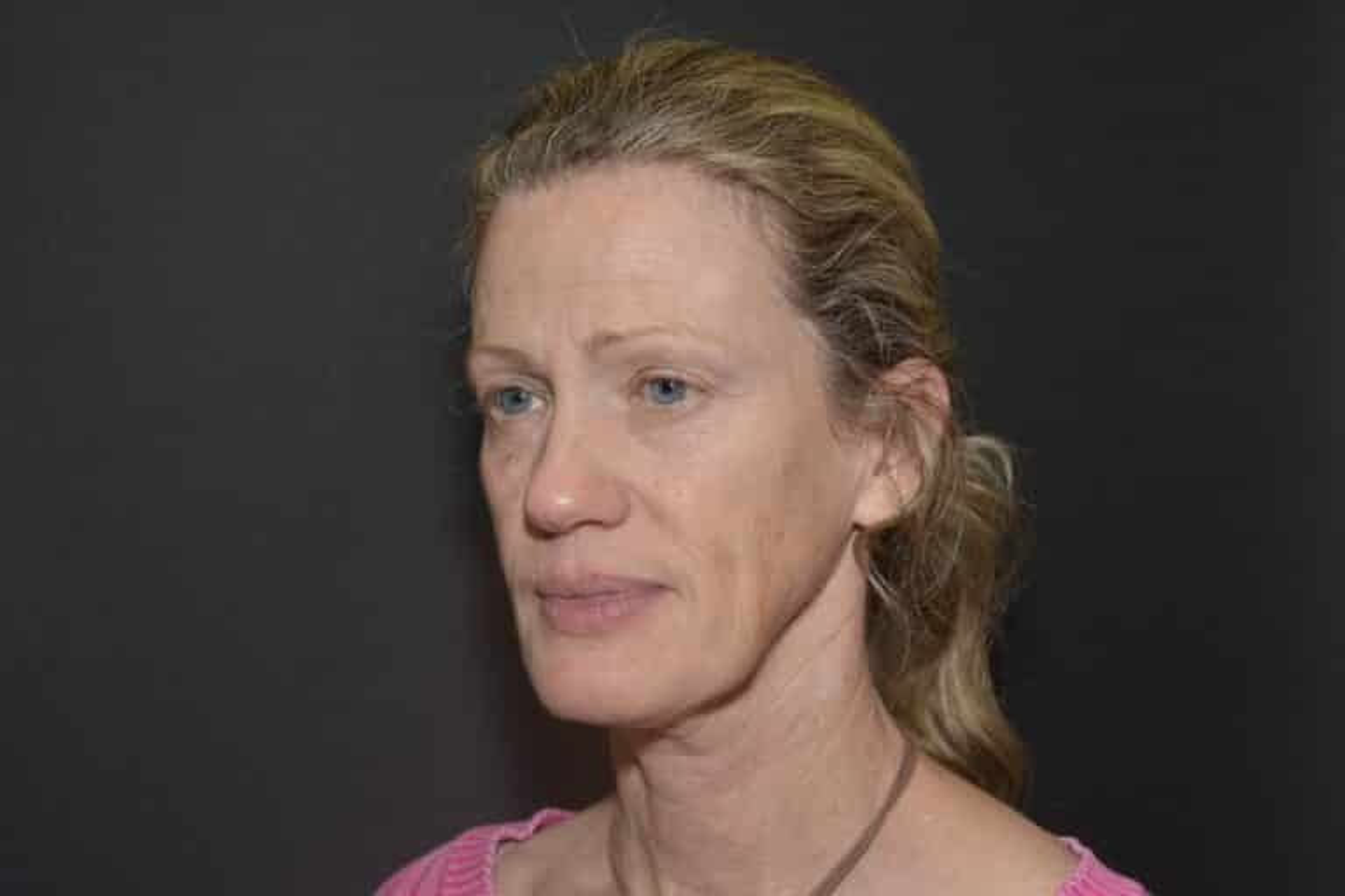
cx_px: 672
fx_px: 2241
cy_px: 448
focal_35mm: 60
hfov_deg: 33.4
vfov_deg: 22.6
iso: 200
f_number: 8
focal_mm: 40
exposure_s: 1/125
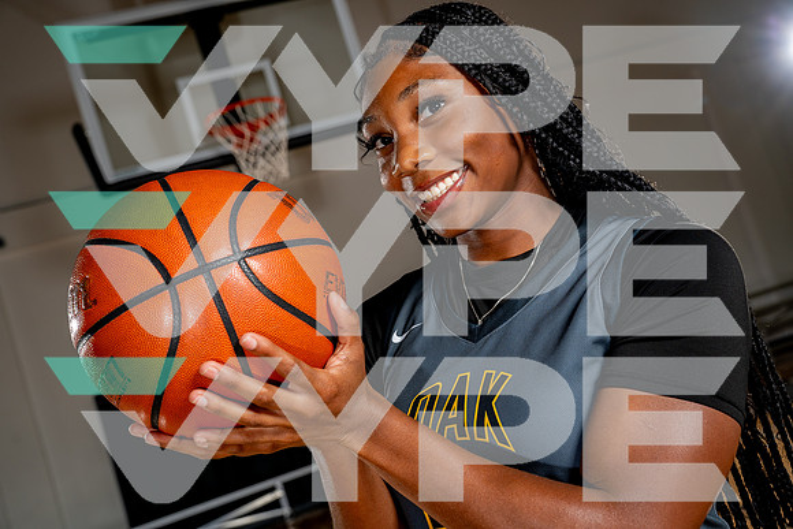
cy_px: 264
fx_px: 925
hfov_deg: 46.4
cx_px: 396
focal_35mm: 42
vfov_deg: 31.9
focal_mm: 42
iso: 200
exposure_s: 1/250
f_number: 5.6
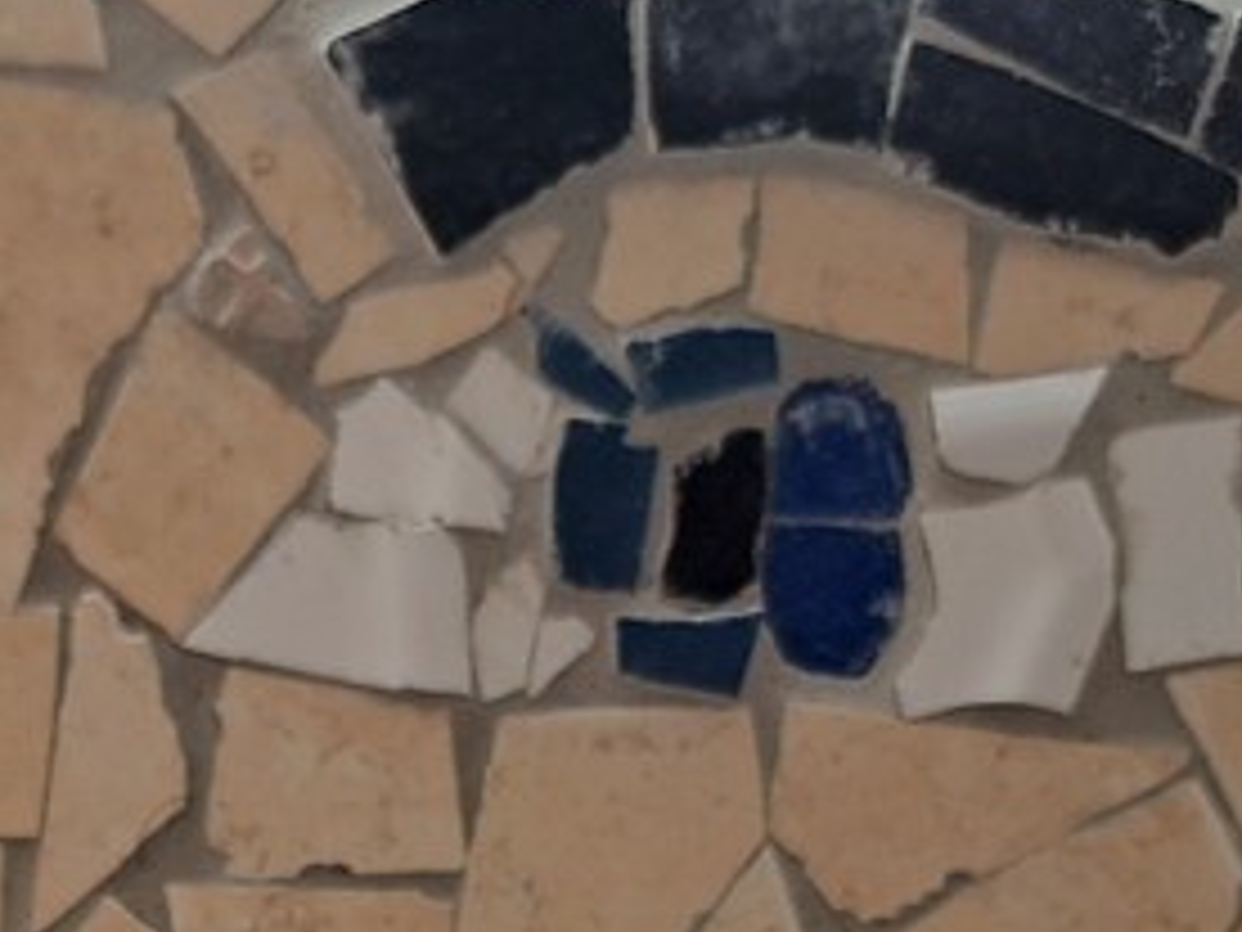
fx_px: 3193
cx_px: 126
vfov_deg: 14.6
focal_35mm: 89
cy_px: 1666
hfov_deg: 21.5
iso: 50
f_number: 1.8
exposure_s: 1/50
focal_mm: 5.23
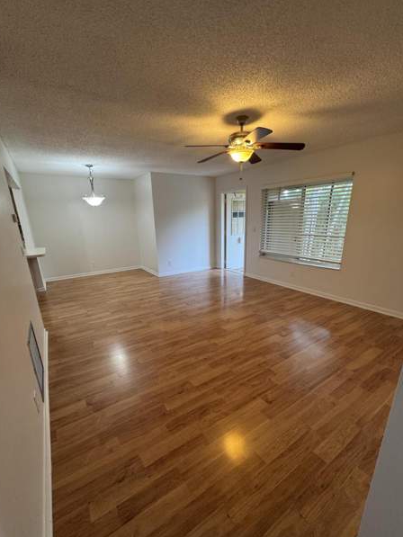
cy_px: 286
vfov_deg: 98.0
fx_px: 233
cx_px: 202
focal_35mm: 15
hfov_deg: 81.8
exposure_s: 1/60
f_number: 2.2
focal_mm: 2.22
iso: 160
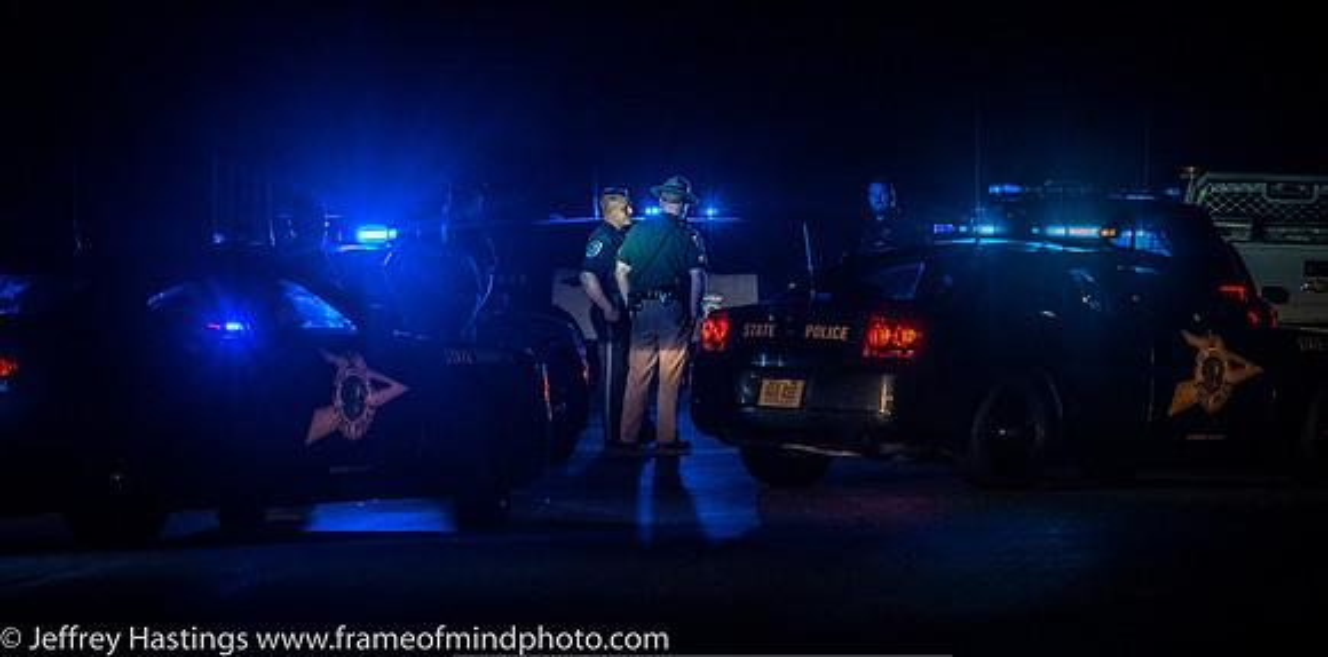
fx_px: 11367
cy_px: 279
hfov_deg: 6.7
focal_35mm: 332
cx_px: 619
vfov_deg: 3.3
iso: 2000
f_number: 5.6
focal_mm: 190
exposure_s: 1/320
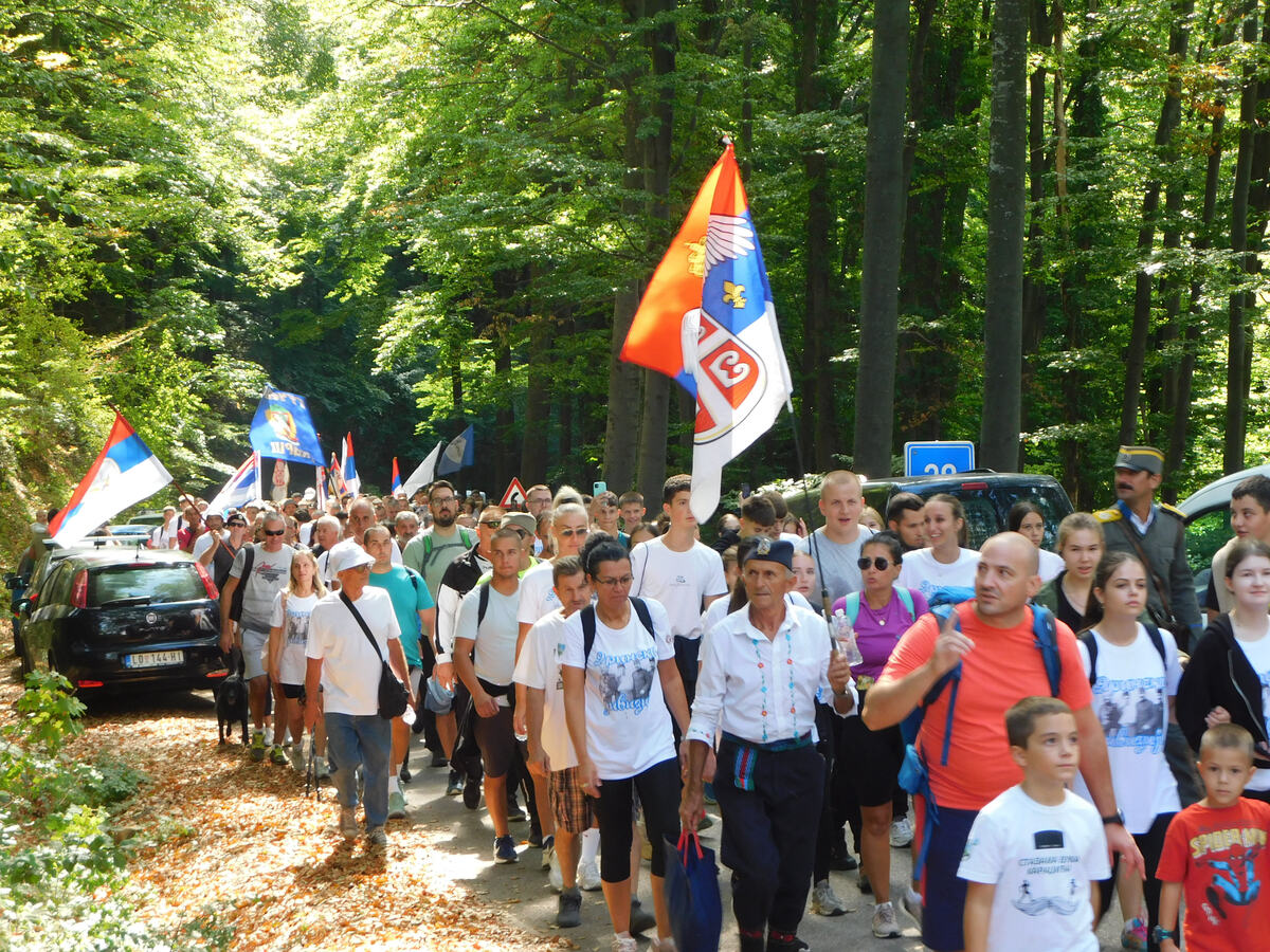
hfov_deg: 27.4
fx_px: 2605
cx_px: 635
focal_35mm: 71
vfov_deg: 20.7
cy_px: 476
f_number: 4.3
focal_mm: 12.6
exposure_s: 1/50
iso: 125
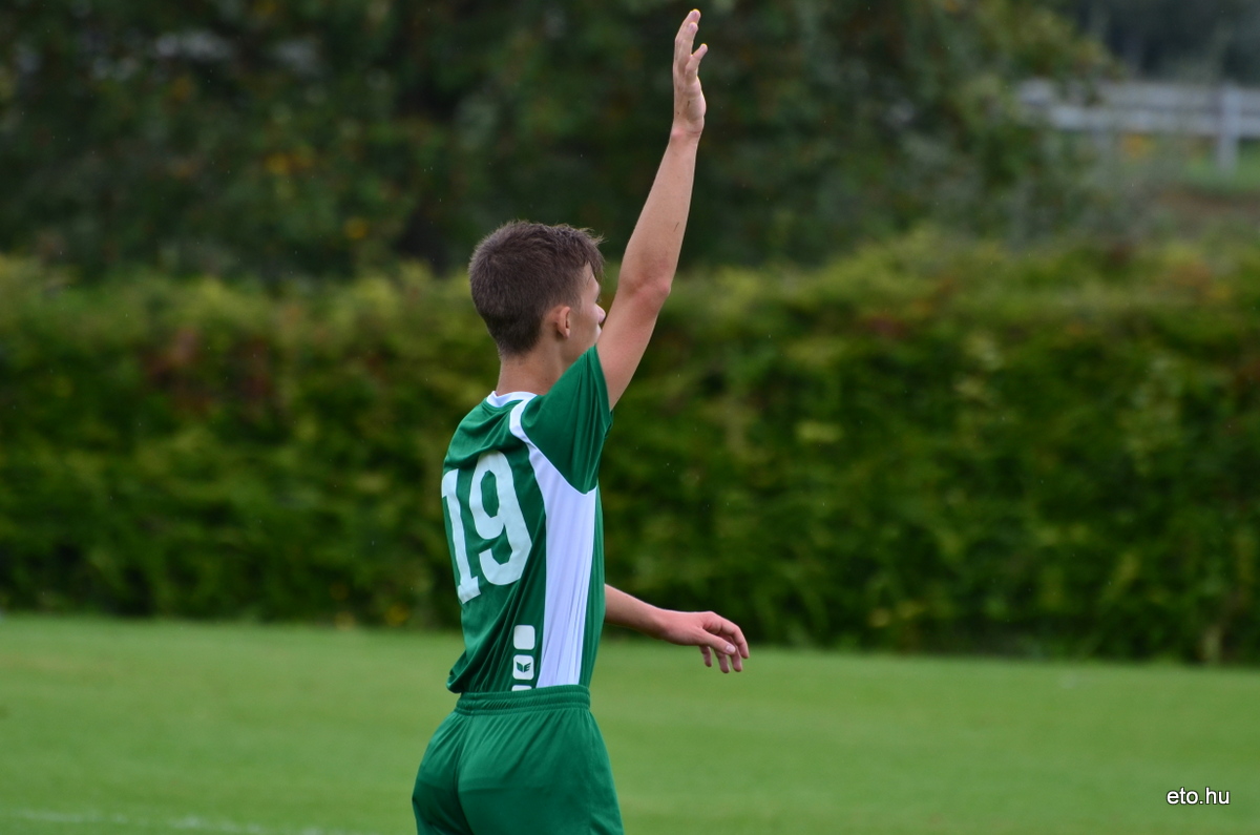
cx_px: 630
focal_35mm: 450
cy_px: 418
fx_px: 15719
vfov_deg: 3.0
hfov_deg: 4.6
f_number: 6.3
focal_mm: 300
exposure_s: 1/800
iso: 400
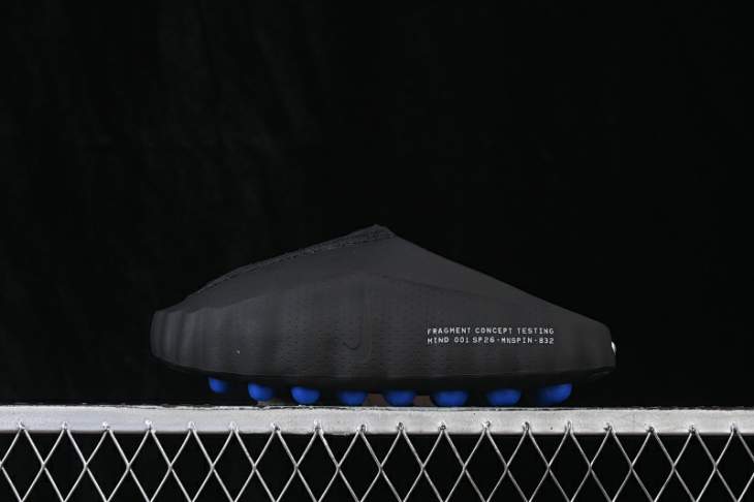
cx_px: 377
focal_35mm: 75
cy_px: 251
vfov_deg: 18.2
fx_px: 1570
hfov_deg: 27.0
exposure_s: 1/60
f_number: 6.3
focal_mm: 50
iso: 160
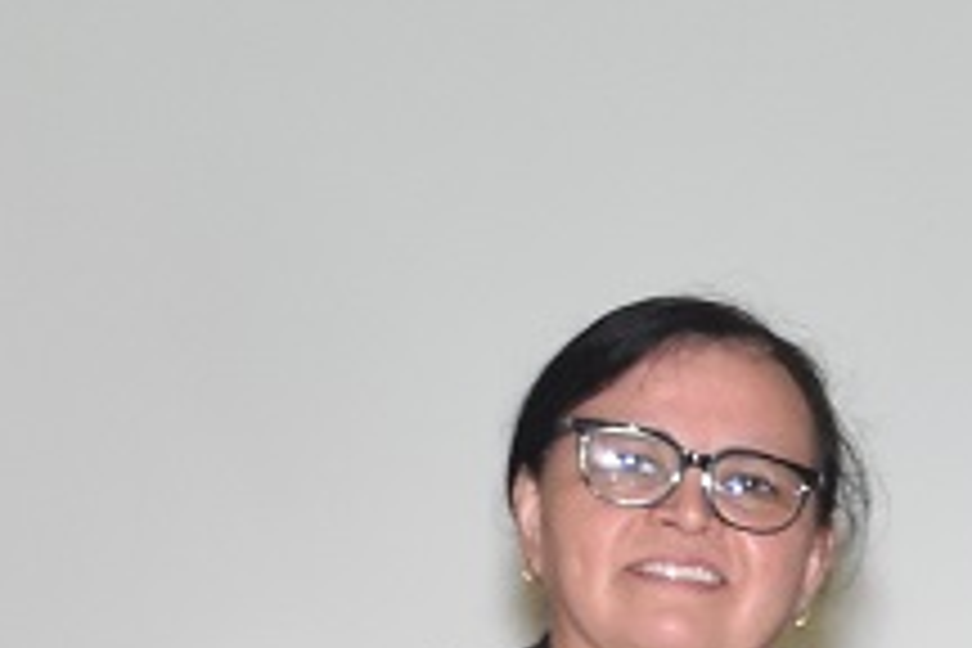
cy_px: 1408
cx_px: 2430
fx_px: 8045
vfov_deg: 4.5
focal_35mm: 298
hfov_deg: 6.5
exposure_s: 1/200
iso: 800
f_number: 4.2
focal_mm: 34
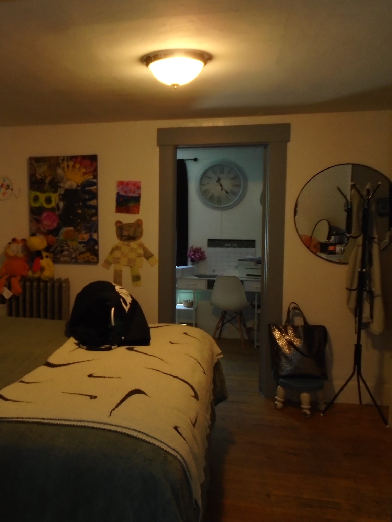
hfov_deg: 39.4
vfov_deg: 52.6
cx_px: 91
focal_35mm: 35
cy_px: 263
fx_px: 528
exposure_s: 1/30
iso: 200
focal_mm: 4.6
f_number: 3.2
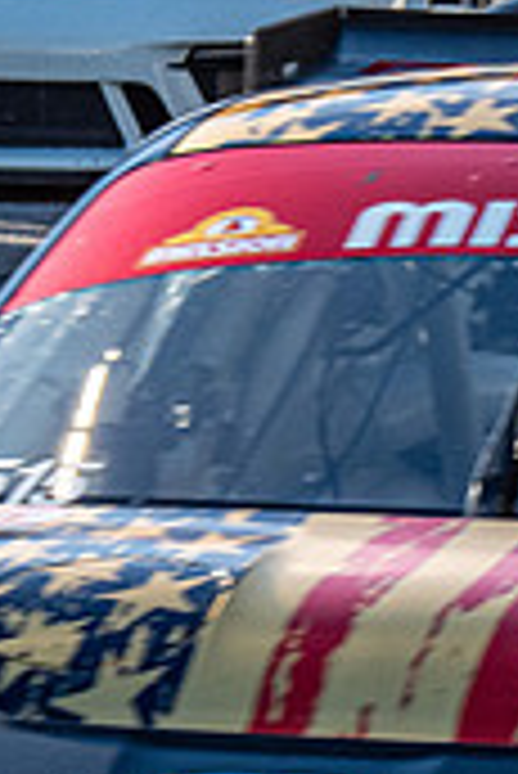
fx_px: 15098
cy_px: 776
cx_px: 631
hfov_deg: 2.0
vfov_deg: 2.9
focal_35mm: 701
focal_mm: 100
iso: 500
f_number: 14
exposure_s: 1/80
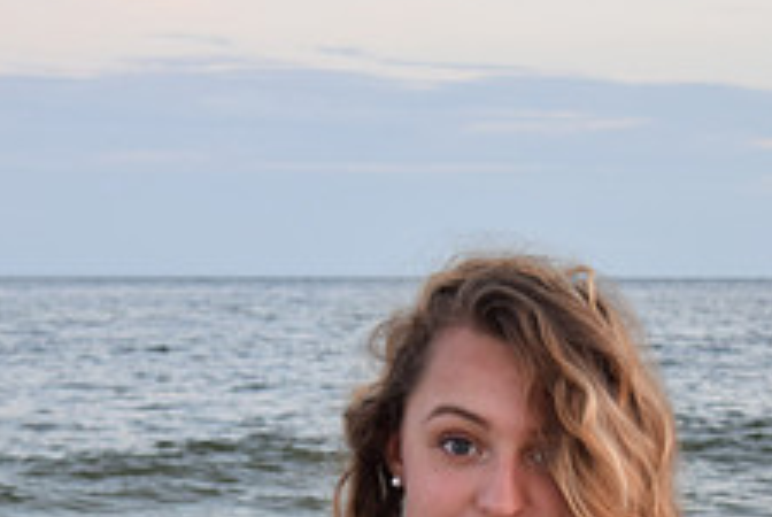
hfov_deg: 15.5
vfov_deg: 10.2
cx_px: 327
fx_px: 2834
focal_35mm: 132
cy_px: 646
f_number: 4.5
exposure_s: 1/80
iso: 400
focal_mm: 34
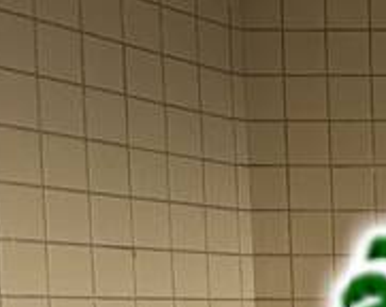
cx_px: 1041
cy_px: 399
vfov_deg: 13.6
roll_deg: -0.7
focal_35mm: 109
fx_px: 1243
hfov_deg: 12.2
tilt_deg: -4.8
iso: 40
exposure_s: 1/341
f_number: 2.2
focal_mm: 2.22
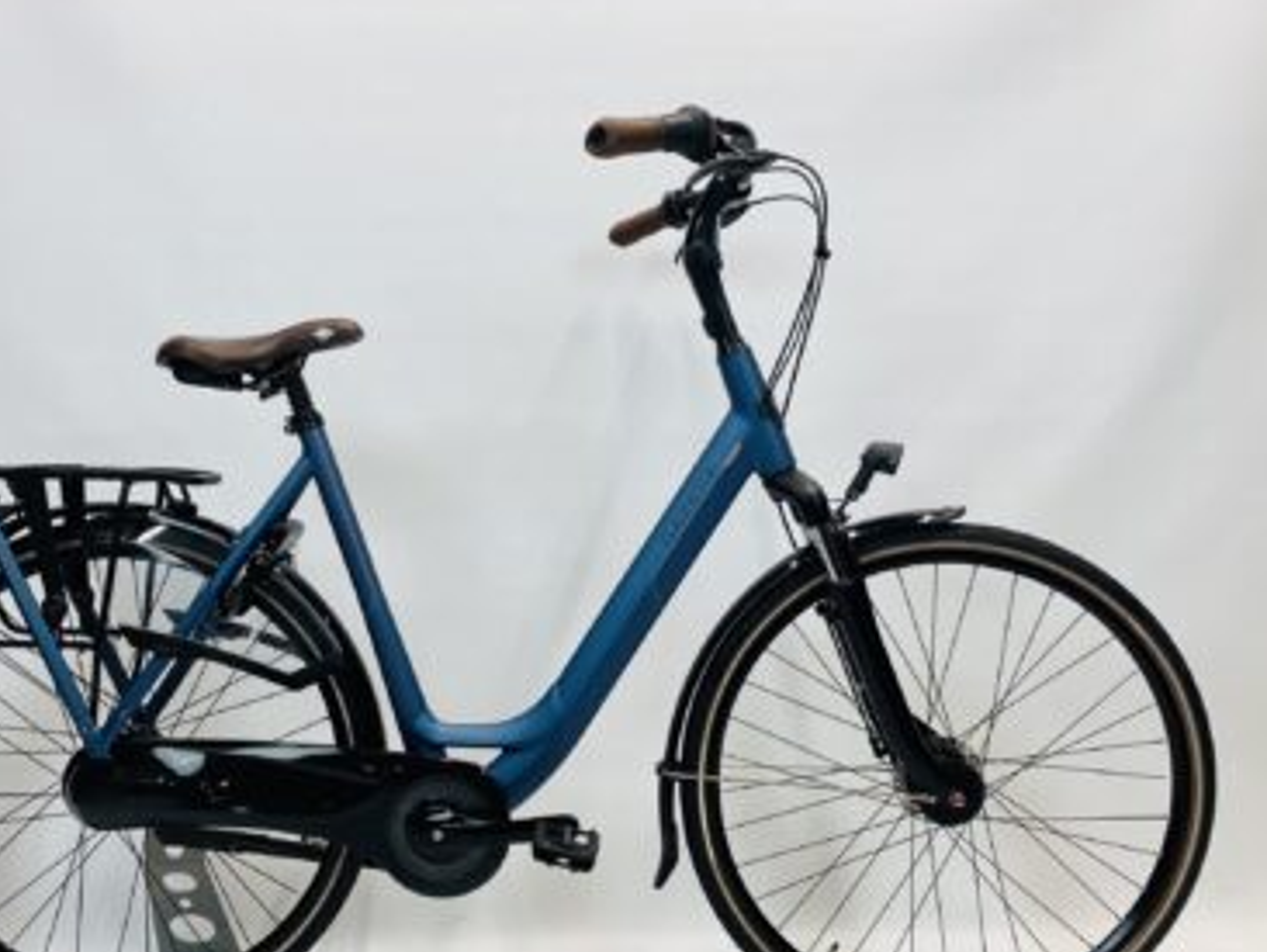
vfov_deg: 44.1
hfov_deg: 56.7
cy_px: 540
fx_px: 1172
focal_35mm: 32
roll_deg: +1.3
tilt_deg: -6.2
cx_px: 582
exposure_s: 1/100
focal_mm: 4.25
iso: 50
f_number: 1.8
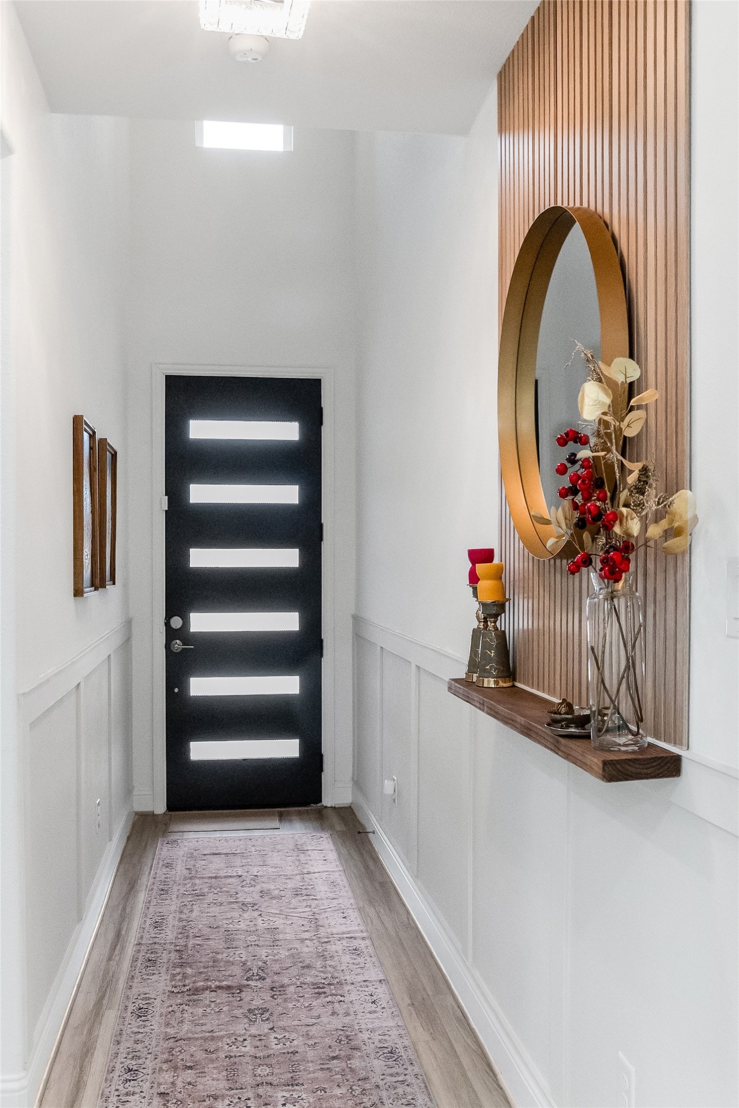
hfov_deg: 40.0
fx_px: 1016
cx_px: 370
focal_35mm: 33
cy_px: 554
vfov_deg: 57.2
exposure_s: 1/200
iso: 2500
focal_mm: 22
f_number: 8
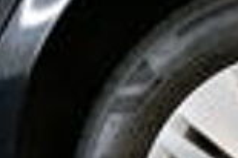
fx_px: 680
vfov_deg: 12.8
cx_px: 292
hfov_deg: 18.7
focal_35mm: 103
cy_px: 209
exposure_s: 1/60
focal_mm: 16
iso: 800
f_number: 3
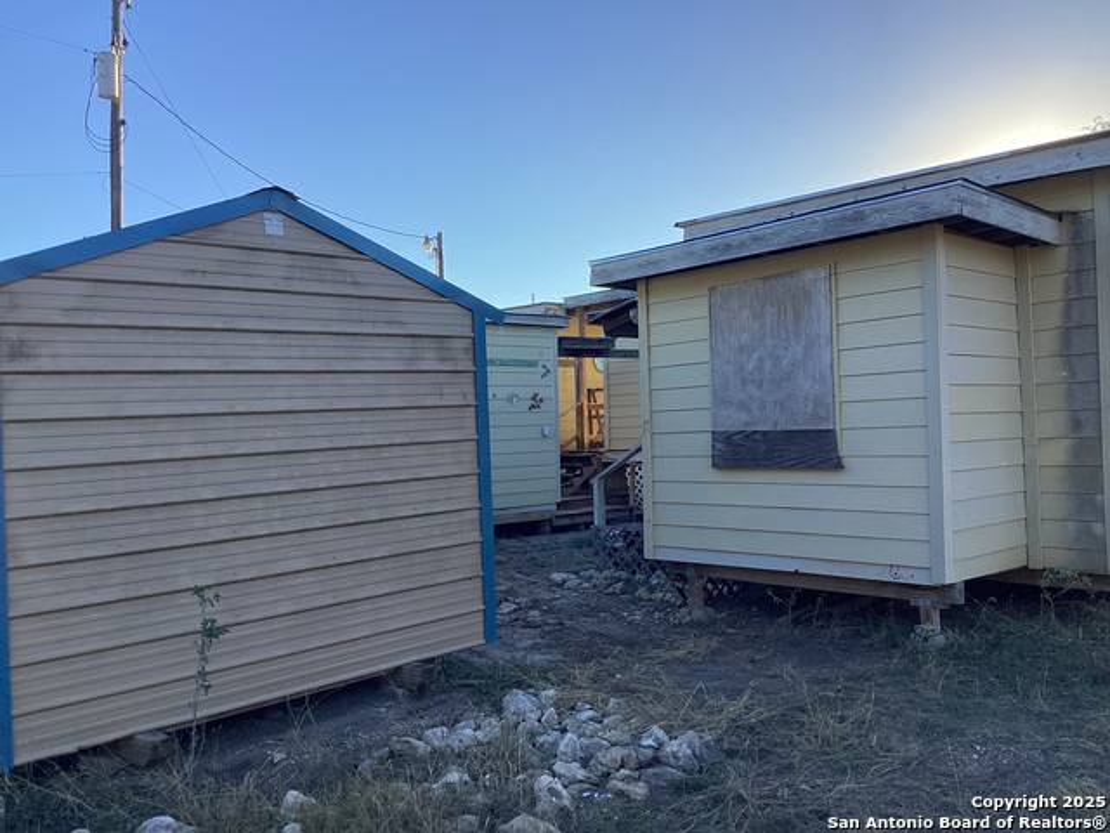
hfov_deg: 58.4
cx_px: 555
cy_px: 416
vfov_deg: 45.4
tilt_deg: -2.6
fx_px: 994
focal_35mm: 31
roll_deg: +2.2
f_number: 2.4
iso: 25
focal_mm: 3.3
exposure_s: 1/627
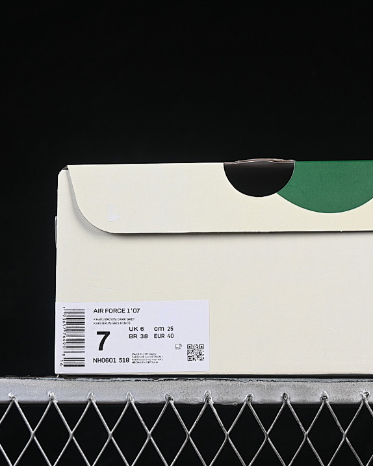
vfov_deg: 18.1
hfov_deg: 14.5
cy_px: 233
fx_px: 1462
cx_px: 259
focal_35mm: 106
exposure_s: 1/80
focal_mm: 50
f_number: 8
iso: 160
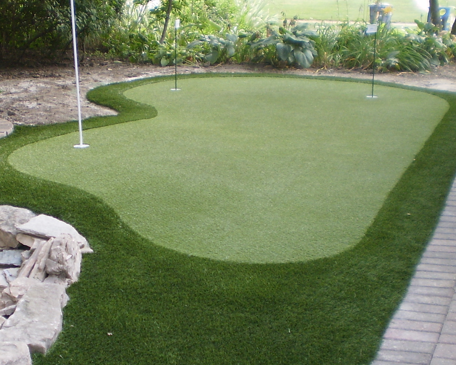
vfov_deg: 21.4
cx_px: 144
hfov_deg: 26.6
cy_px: 252
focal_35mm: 71
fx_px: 958
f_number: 3.1
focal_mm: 6.3
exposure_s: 1/40
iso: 64
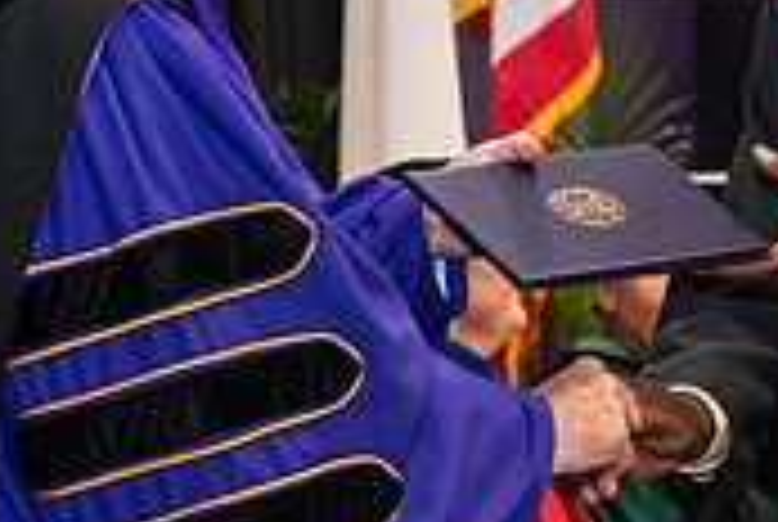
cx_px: 490
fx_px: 4784
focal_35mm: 221
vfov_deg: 6.2
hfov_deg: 9.3
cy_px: 65
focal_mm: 66
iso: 2500
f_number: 5
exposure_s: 1/125
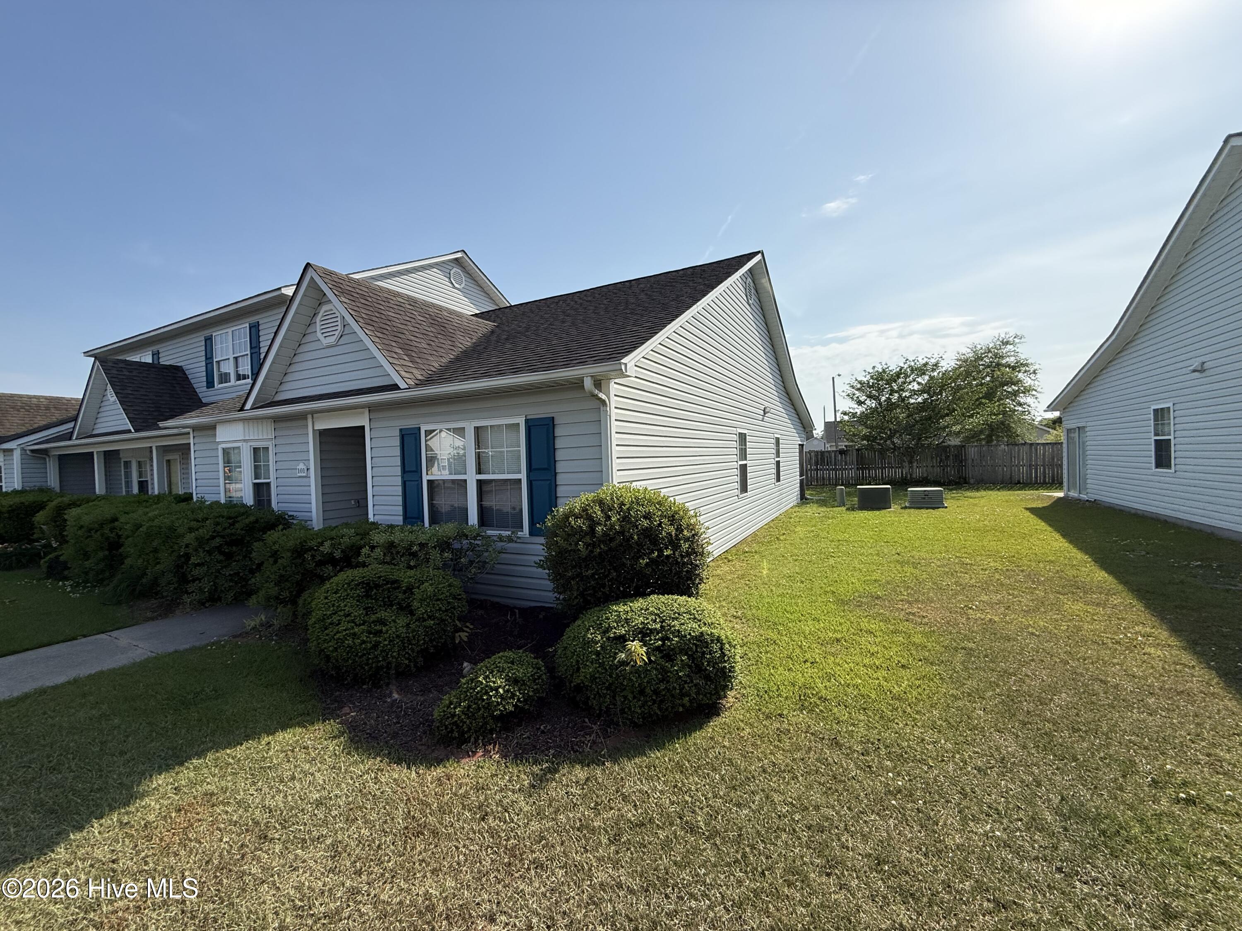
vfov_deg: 85.7
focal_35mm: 14
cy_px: 466
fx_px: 502
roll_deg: +2.6
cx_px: 621
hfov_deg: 102.1
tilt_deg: -3.1
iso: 64
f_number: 2.2
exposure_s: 1/2841
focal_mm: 2.22
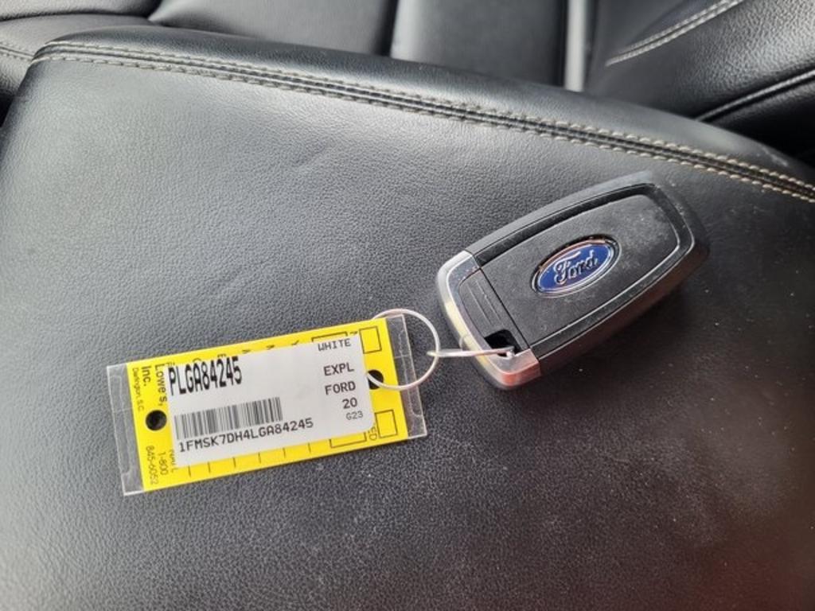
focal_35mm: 26
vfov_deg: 53.1
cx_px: 408
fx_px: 612
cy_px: 306
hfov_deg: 67.3
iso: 80
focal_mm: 5.4
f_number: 1.8
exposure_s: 1/120
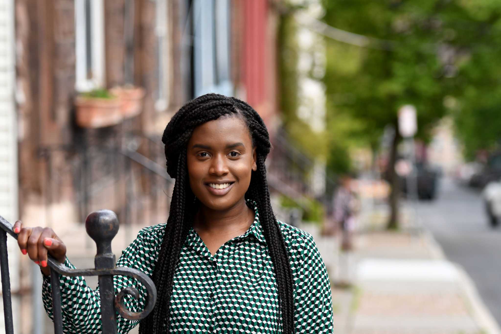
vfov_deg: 10.2
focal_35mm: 135
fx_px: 1878
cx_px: 250
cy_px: 167
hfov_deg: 15.2
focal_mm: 90
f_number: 2.8
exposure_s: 1/2000
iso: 500
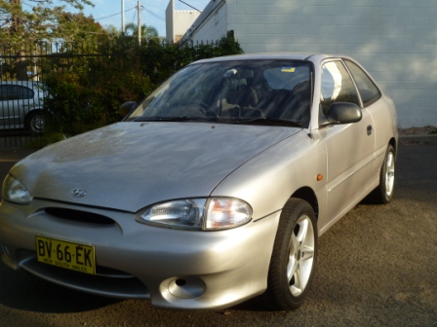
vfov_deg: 36.8
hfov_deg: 47.9
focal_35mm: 39
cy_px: 164
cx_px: 218
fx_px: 492
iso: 80
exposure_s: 1/400
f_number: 3.2
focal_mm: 7
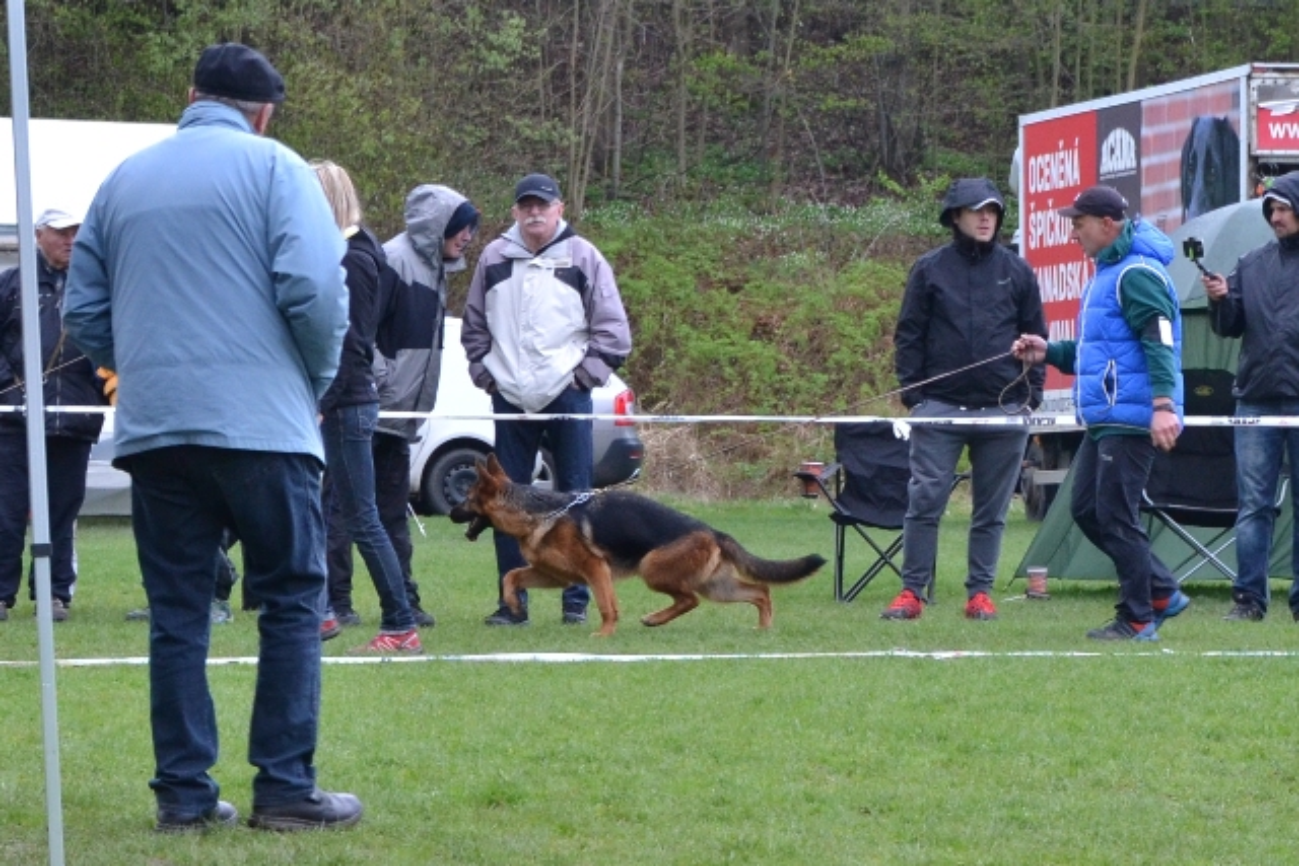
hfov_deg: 27.0
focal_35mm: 75
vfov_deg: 18.2
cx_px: 650
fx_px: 2707
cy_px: 433
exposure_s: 1/320
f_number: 6.3
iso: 800
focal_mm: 50
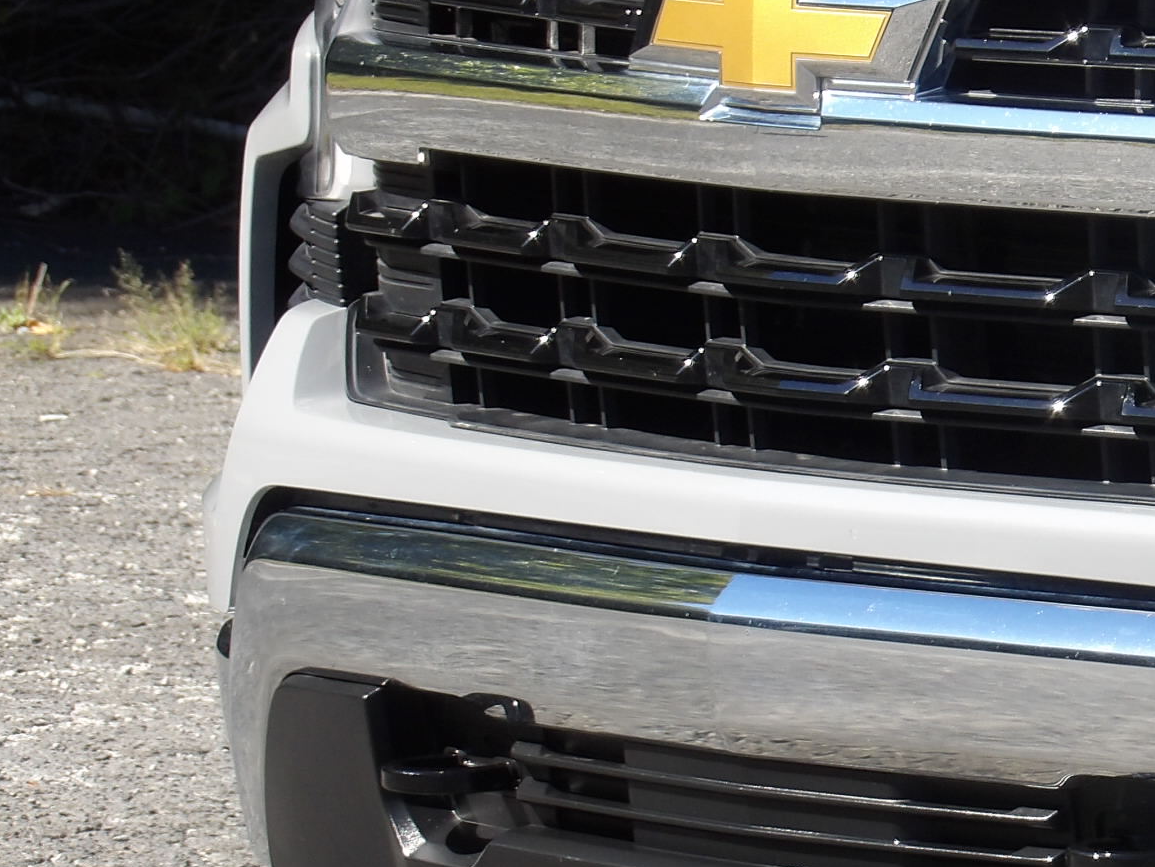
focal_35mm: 498
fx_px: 16621
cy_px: 482
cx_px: 1276
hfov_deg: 4.0
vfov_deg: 3.0
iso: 100
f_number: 4.5
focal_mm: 39.8
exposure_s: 1/255
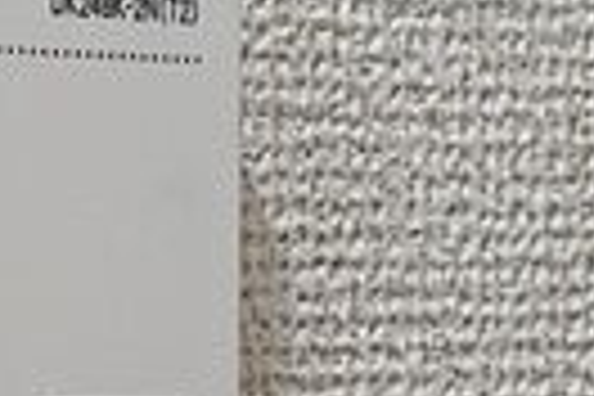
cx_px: -220
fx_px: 4240
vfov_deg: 5.3
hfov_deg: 7.9
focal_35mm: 257
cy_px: 549
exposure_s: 1/120
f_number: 1.89
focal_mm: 5.43
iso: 491
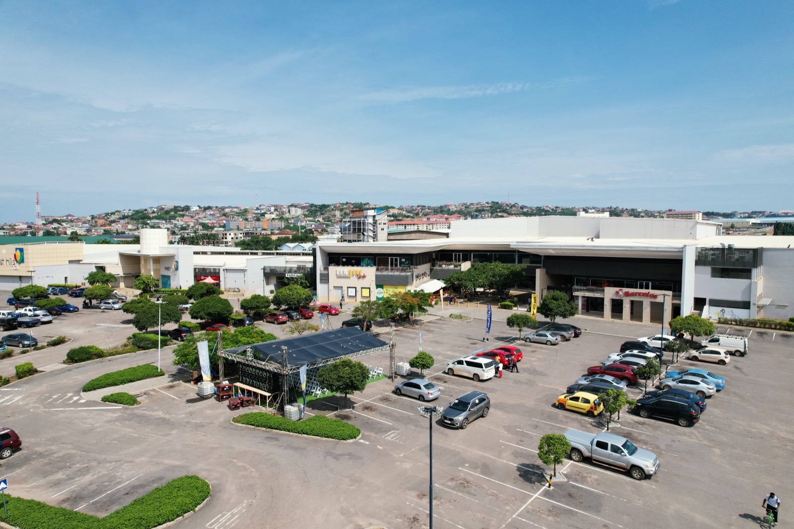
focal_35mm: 22
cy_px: 264
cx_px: 397
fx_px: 485
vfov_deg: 57.2
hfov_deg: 78.6
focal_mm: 8.38
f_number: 2.8
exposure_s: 1/2000
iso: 100
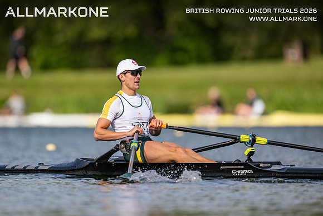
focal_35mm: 600
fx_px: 5384
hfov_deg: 3.4
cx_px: 162
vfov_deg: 2.3
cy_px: 108
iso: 280
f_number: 4
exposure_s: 1/2500
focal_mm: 600
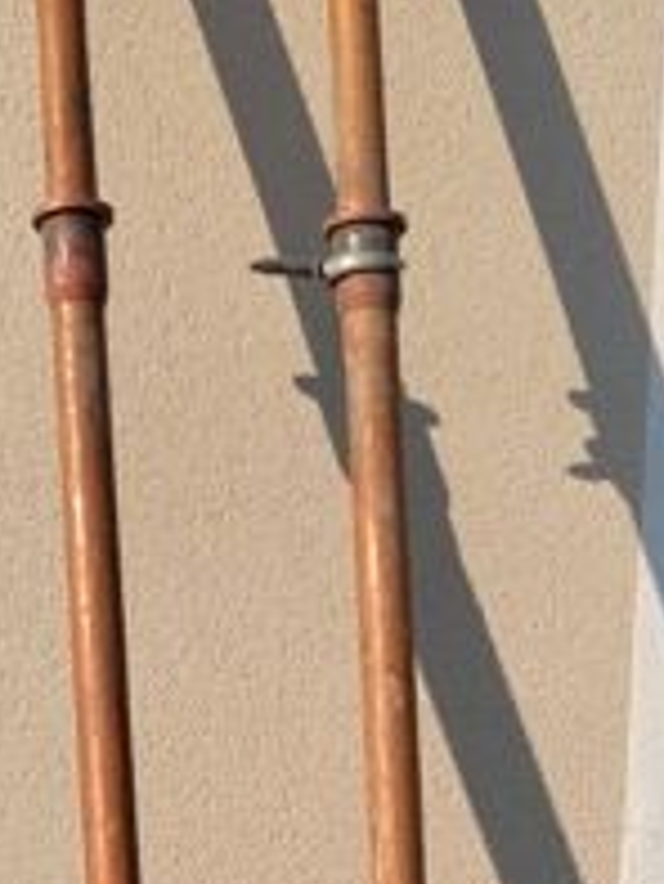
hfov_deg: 15.7
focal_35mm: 94
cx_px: 251
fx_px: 2402
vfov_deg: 19.8
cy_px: 1023
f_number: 1.8
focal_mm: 4.22
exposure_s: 1/1244
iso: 50
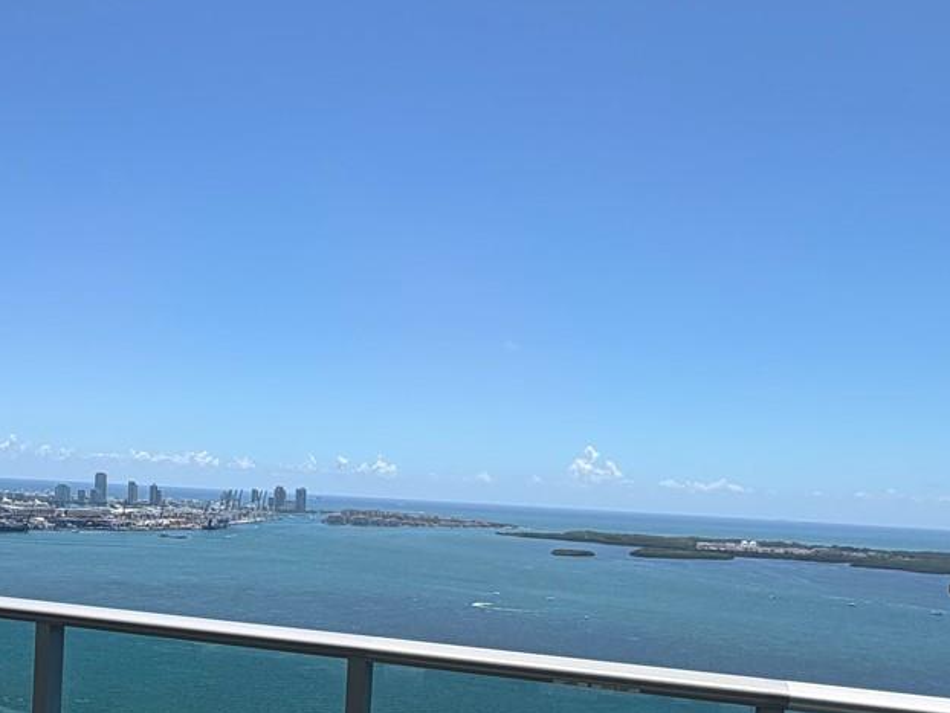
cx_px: 255
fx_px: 988
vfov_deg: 38.9
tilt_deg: +0.3
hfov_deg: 49.6
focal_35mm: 36
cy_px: 511
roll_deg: -3.7
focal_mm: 2.22
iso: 20
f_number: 2.2
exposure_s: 1/985
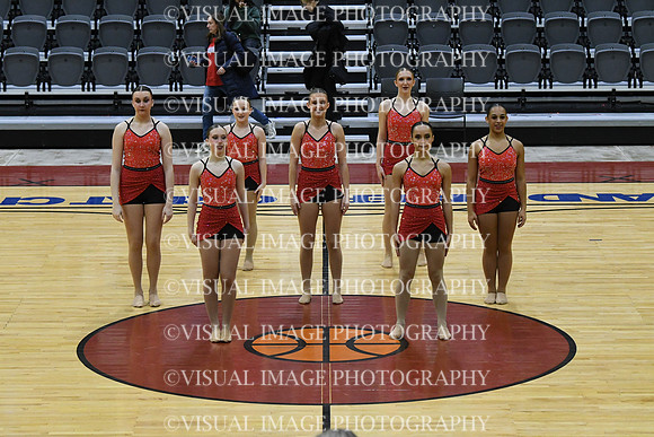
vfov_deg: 10.6
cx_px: 327
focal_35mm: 129
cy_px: 218
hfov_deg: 15.9
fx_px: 2344
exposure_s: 1/500
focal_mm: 86
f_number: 4
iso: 5000
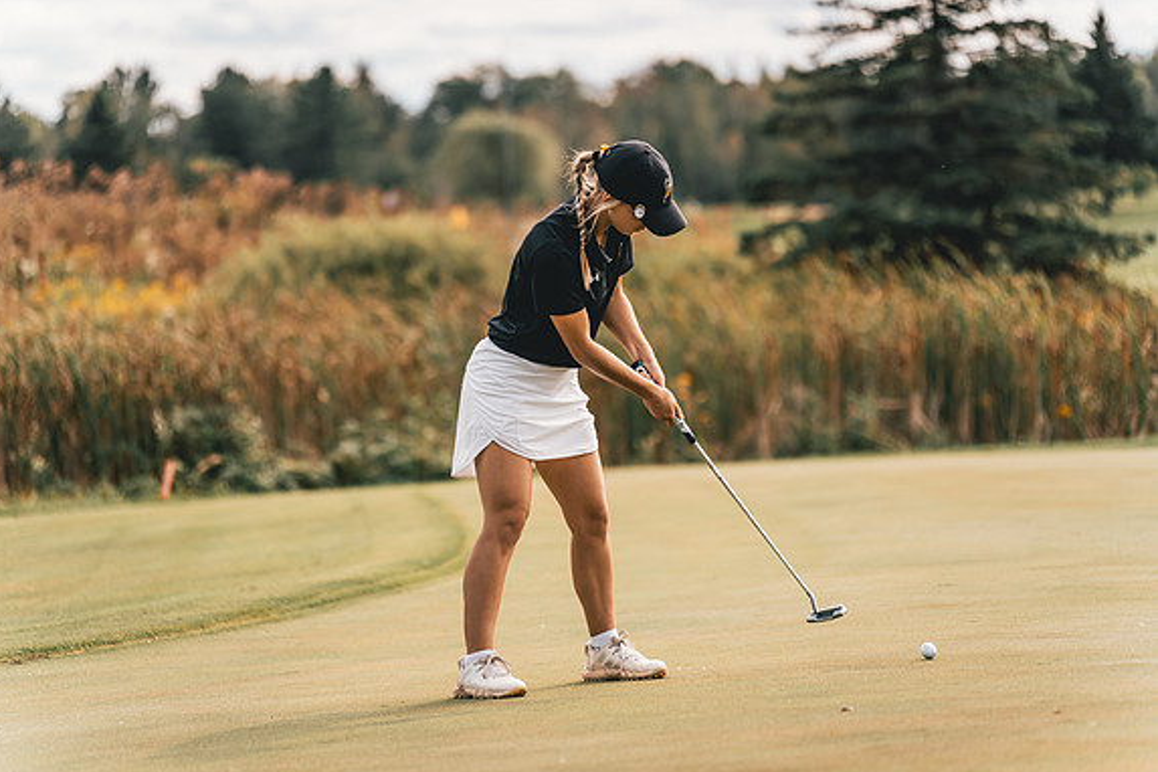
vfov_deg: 8.9
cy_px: 389
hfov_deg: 13.3
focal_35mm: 154
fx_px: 4953
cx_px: 574
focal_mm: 150
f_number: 2.8
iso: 100
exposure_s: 1/2000
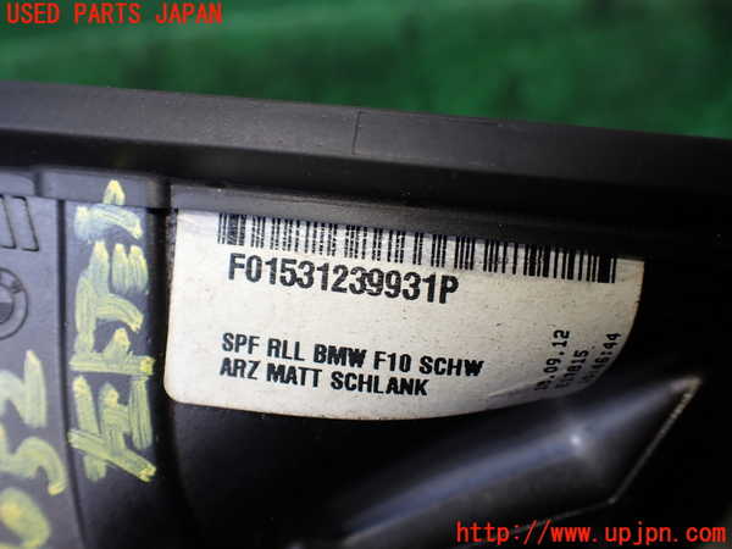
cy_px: 274
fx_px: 634
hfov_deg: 60.0
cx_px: 366
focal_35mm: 30
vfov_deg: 46.8
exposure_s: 1/125
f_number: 2.3
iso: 100
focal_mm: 5.4
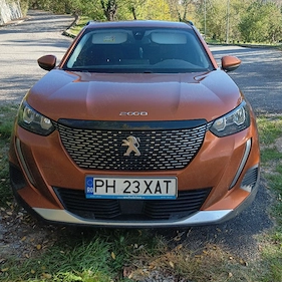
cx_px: 142
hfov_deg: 42.8
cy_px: 102
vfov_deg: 42.4
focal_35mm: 39
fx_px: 359
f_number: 1.7
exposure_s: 1/167
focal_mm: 5.24
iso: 50
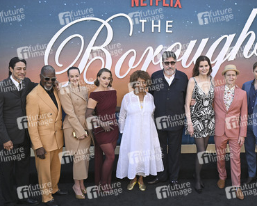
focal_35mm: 40
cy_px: 104
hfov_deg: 45.5
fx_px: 304
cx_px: 155
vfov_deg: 37.3
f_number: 7.1
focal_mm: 35
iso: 800
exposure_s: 1/320
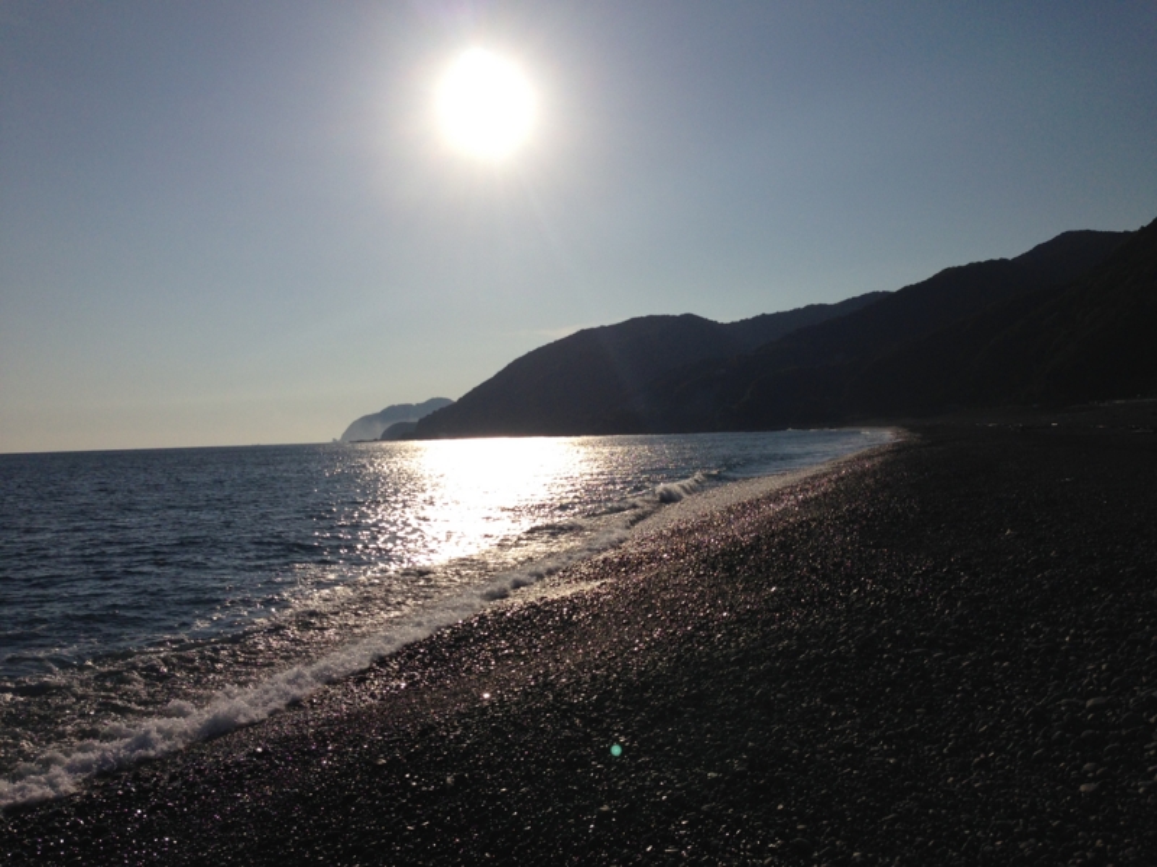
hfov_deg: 55.4
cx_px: 578
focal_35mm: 33
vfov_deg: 42.9
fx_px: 1103
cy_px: 434
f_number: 2.4
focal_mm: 4.12
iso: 64
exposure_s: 1/13699
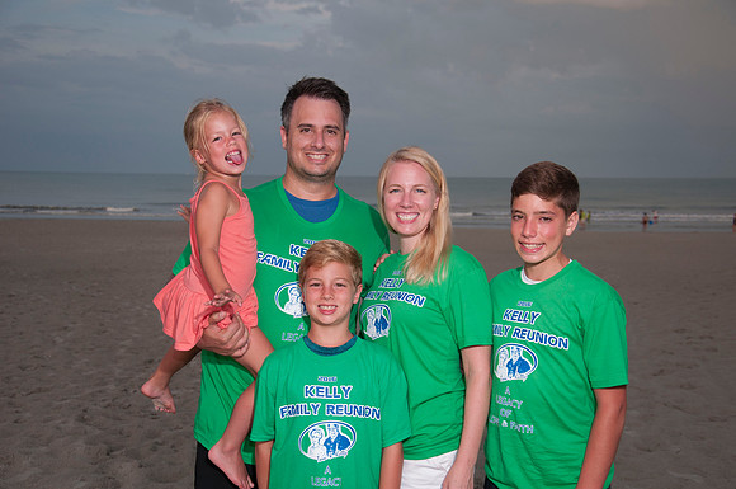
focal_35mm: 57
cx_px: 368
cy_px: 244
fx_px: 1164
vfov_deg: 23.7
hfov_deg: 35.1
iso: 100
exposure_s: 1/160
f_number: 5.6
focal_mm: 38
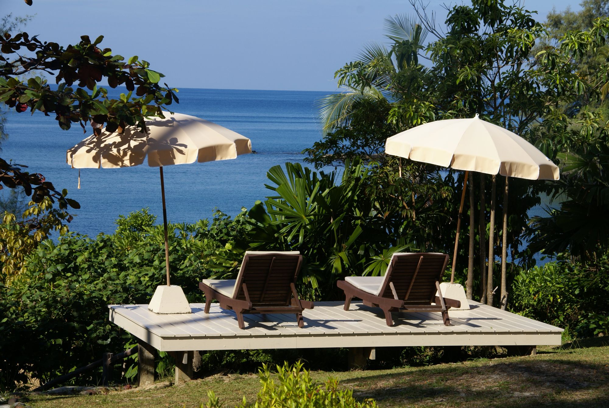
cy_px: 204
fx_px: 1778
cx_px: 304
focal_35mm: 105
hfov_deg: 19.4
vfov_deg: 13.1
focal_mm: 70
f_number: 11
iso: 100
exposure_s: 1/160
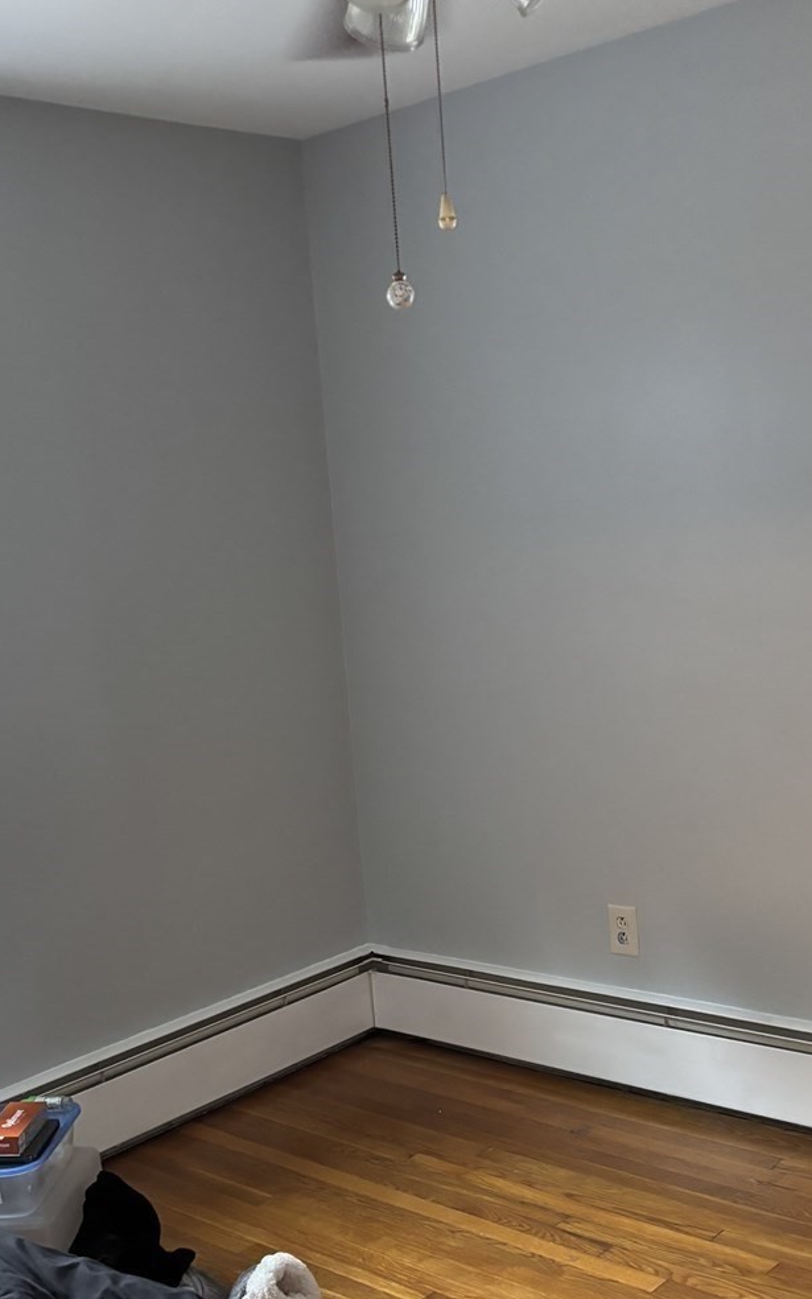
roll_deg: +4.2
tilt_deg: -9.4
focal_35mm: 43
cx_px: 339
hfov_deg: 29.8
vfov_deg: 45.9
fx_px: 1523
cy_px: 804
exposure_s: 1/40
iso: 500
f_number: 1.6
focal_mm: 5.96
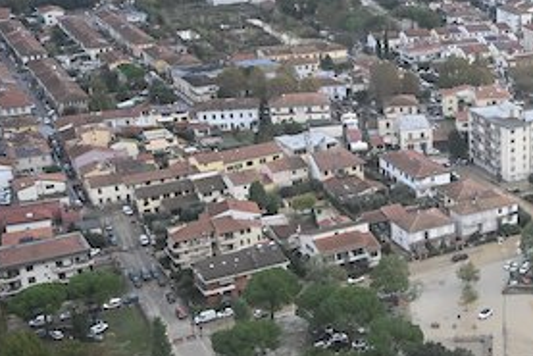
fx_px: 963
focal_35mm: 65
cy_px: 229
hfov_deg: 28.7
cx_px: 554
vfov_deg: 20.9
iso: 2000
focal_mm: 30
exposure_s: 1/500
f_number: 13
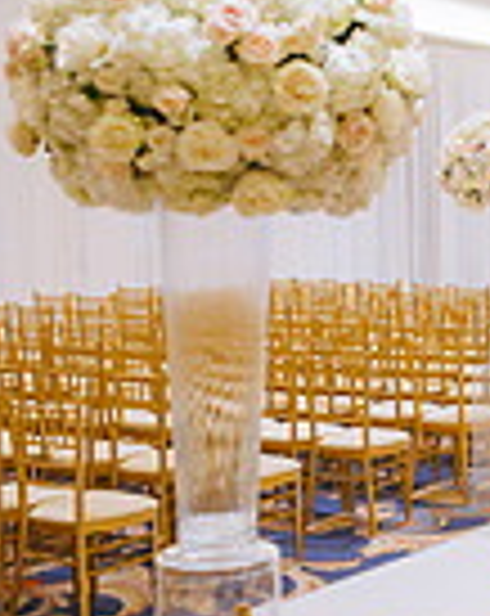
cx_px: 654
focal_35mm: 74
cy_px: 211
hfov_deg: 19.0
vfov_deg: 25.7
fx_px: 1346
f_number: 2.8
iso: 1600
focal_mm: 24
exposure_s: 1/200
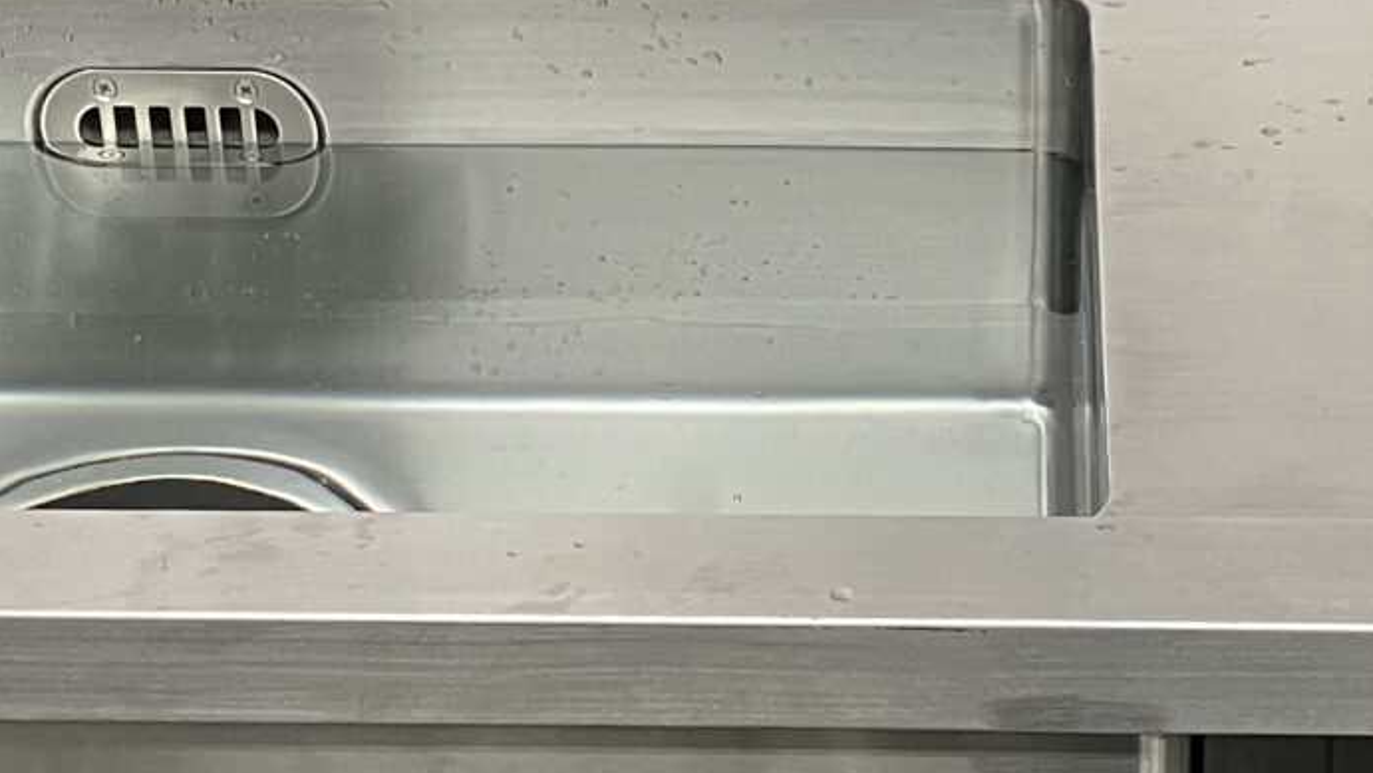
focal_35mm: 113
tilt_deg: -29.7
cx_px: 825
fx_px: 4115
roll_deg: -0.5
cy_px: 678
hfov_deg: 18.9
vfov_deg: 10.7
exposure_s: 1/60
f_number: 1.8
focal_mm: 3.99
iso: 80
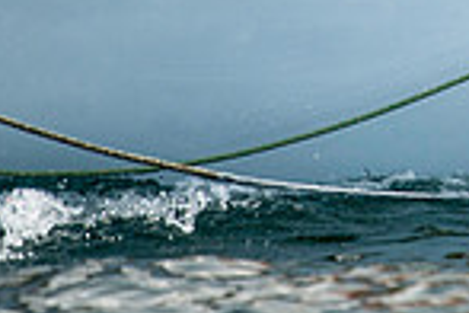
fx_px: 30743
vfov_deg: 0.6
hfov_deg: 0.9
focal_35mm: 2360
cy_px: -297
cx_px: 881
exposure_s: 1/4000
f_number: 4
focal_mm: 600
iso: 400
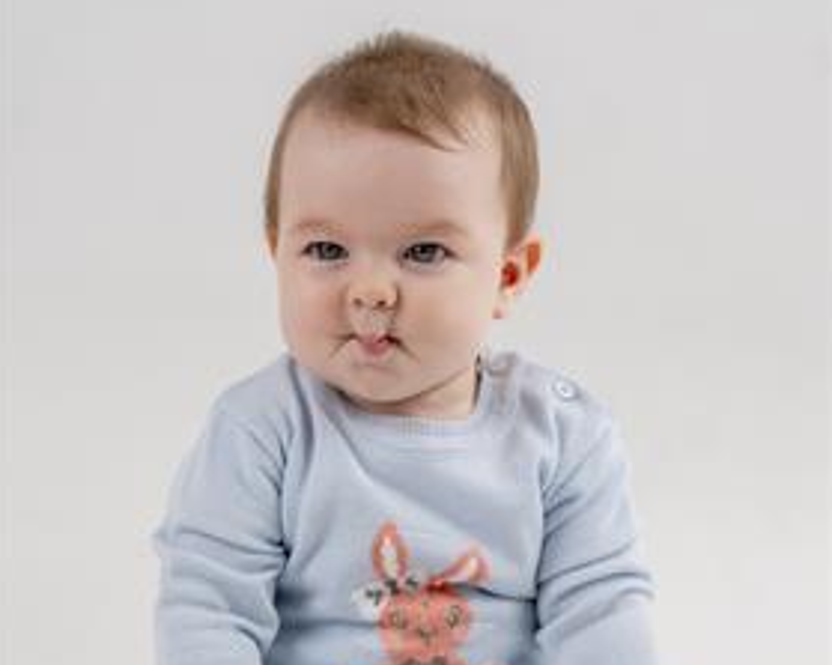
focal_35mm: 100
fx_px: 2462
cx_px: 413
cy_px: 474
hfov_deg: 19.2
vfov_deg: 15.3
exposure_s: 1/400
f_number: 2.8
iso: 250
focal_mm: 70
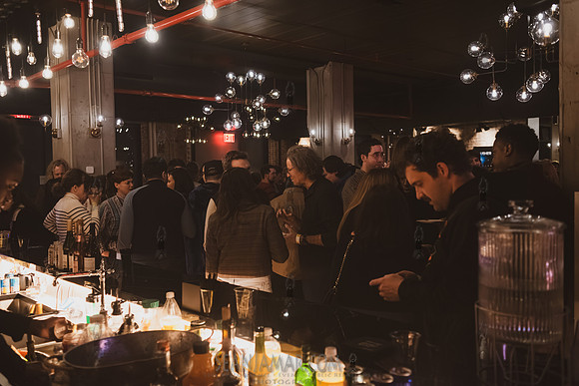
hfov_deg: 54.4
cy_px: 193
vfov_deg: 37.9
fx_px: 563
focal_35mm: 35
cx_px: 290
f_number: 3.2
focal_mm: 35
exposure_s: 1/250
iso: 8000
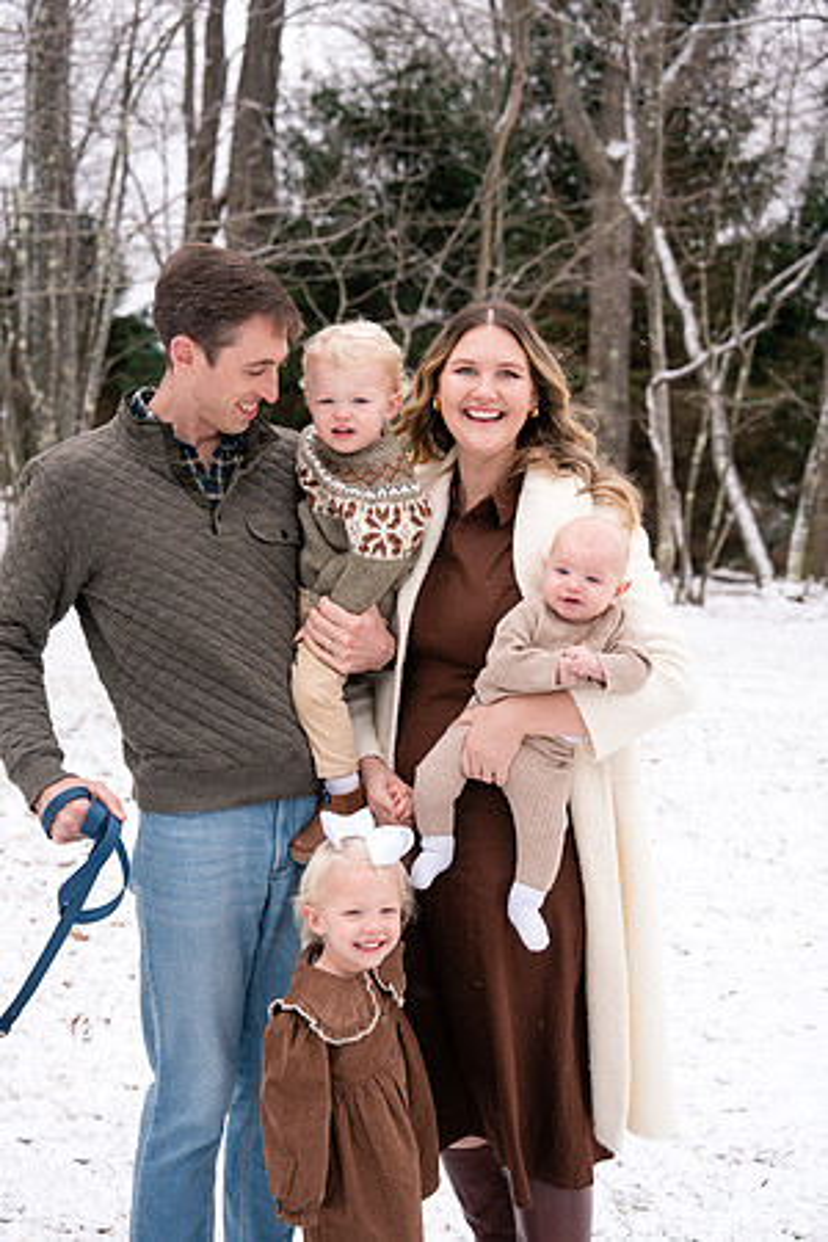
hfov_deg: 23.8
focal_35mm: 57
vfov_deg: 35.1
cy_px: 621
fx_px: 1966
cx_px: 414
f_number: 4.5
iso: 400
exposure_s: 1/250
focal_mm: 57
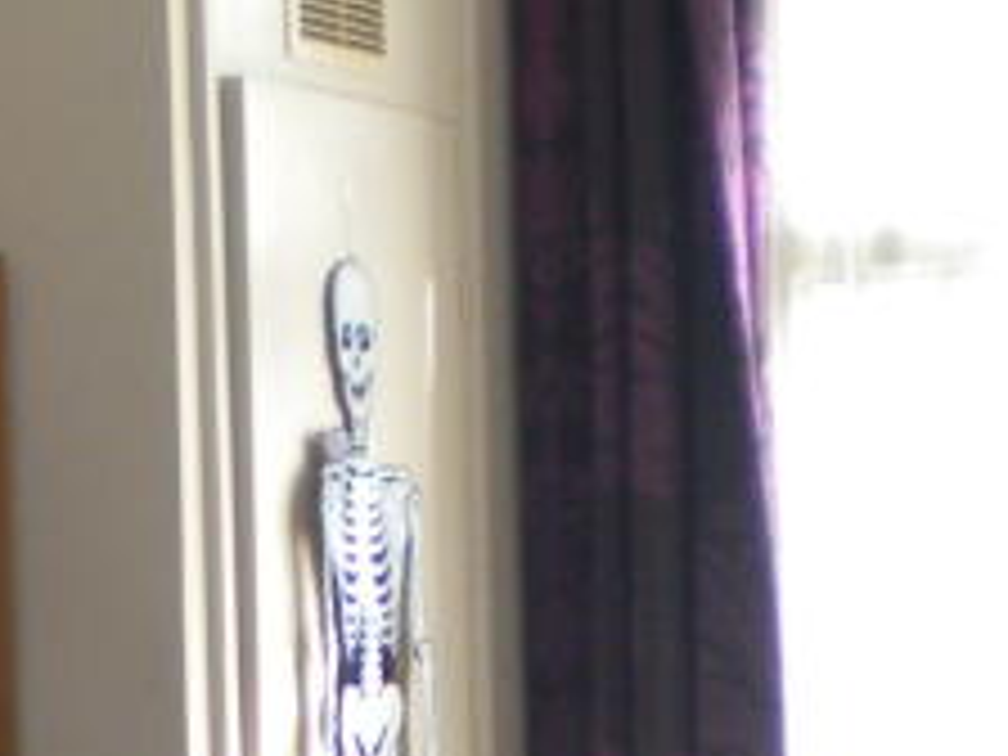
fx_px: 4659
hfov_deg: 12.2
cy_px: 932
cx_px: -81
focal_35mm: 160
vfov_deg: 9.1
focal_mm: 6.3
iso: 139
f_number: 3.1
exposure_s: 1/67.3
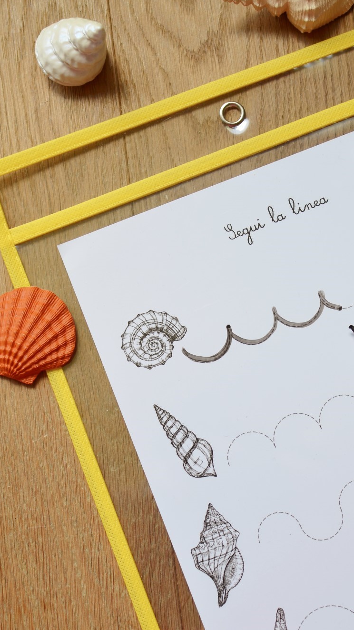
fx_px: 1129
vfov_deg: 31.1
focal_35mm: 68
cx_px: 256
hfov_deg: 17.7
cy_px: 337
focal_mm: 35
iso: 100
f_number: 3.2
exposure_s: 1/100
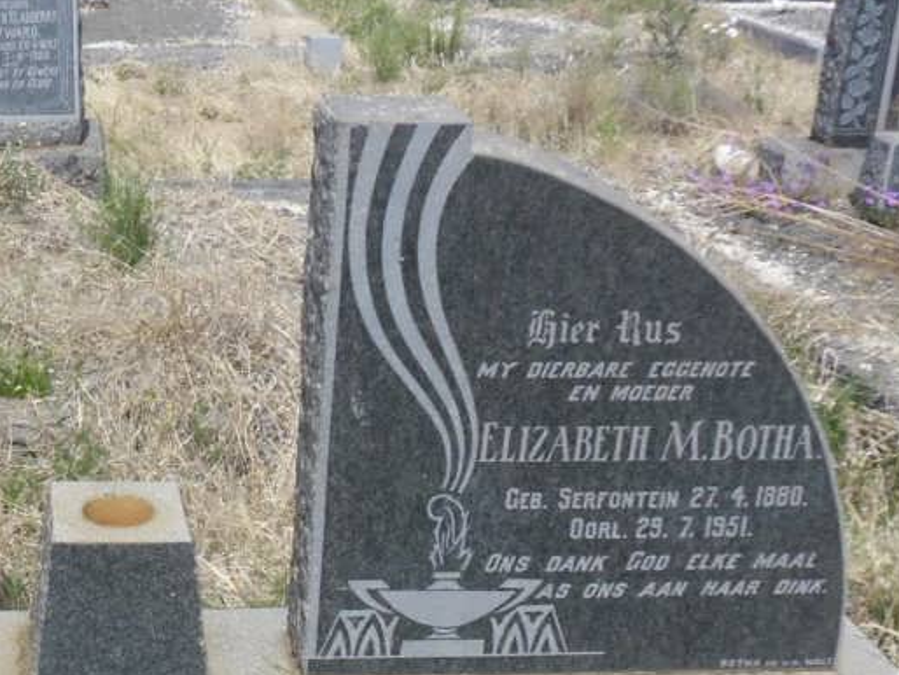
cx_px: -16
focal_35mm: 63
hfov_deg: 28.6
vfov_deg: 23.2
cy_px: 462
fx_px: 1637
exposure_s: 1/663
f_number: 3.5
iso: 80
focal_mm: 4.9
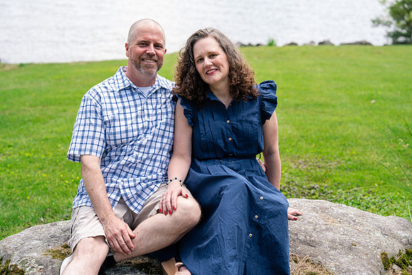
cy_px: 138
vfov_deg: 19.5
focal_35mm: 70
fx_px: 801
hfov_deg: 28.8
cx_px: 206
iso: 80
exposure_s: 1/250
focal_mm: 70
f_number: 4
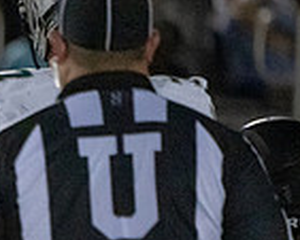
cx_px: -412
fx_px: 16864
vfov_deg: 0.8
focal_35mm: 1898
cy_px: 414
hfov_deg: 1.0
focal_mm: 400
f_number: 5.6
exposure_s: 1/1000
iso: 20000
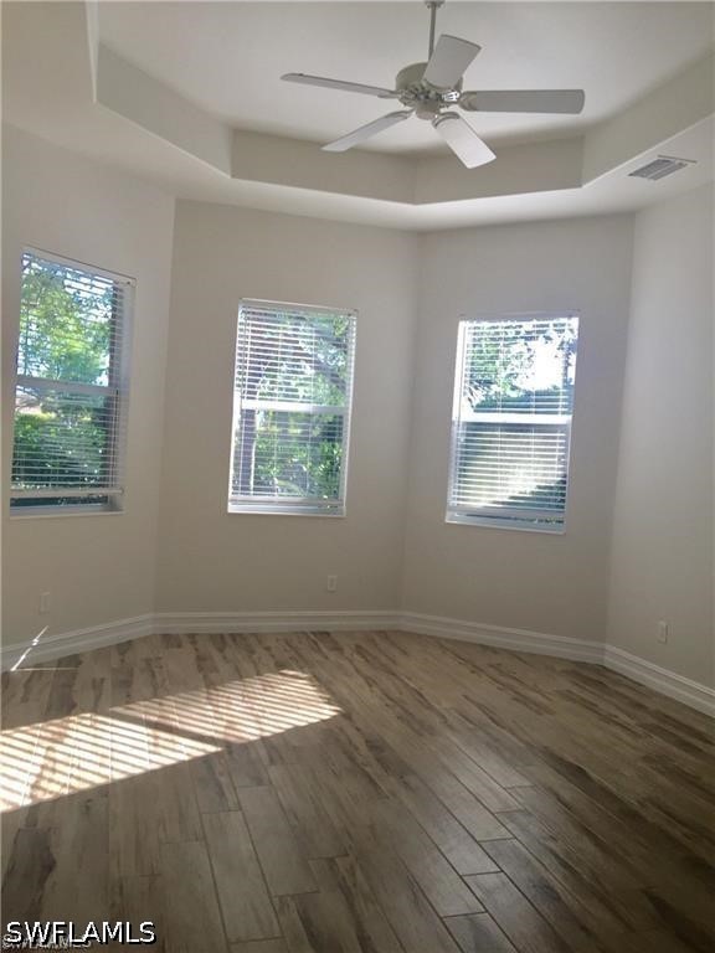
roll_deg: -3.7
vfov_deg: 61.7
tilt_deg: -2.6
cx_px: 358
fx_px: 799
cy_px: 476
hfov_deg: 48.2
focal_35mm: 29
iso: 32
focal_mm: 4.15
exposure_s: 1/129
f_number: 2.2
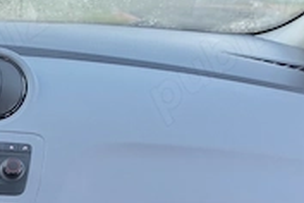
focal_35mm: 81
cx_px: -103
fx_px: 684
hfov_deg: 22.2
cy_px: 311
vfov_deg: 15.5
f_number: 1.4
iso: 640
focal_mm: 6.5
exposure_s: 1/100
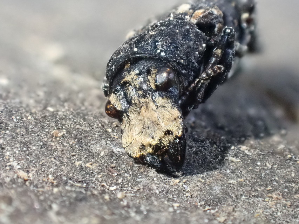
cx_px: 150
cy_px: 112
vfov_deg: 14.8
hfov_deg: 19.6
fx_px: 864
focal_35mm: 100
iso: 1600
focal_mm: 18
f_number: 6.3
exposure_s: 1/80
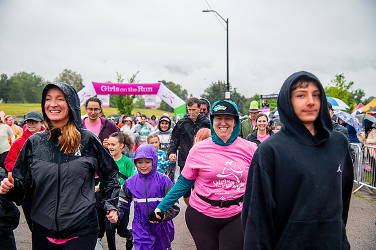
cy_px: 125
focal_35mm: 48
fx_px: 501
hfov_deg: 41.1
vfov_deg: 28.0
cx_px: 188
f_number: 4
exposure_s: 1/1250
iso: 1600
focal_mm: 48
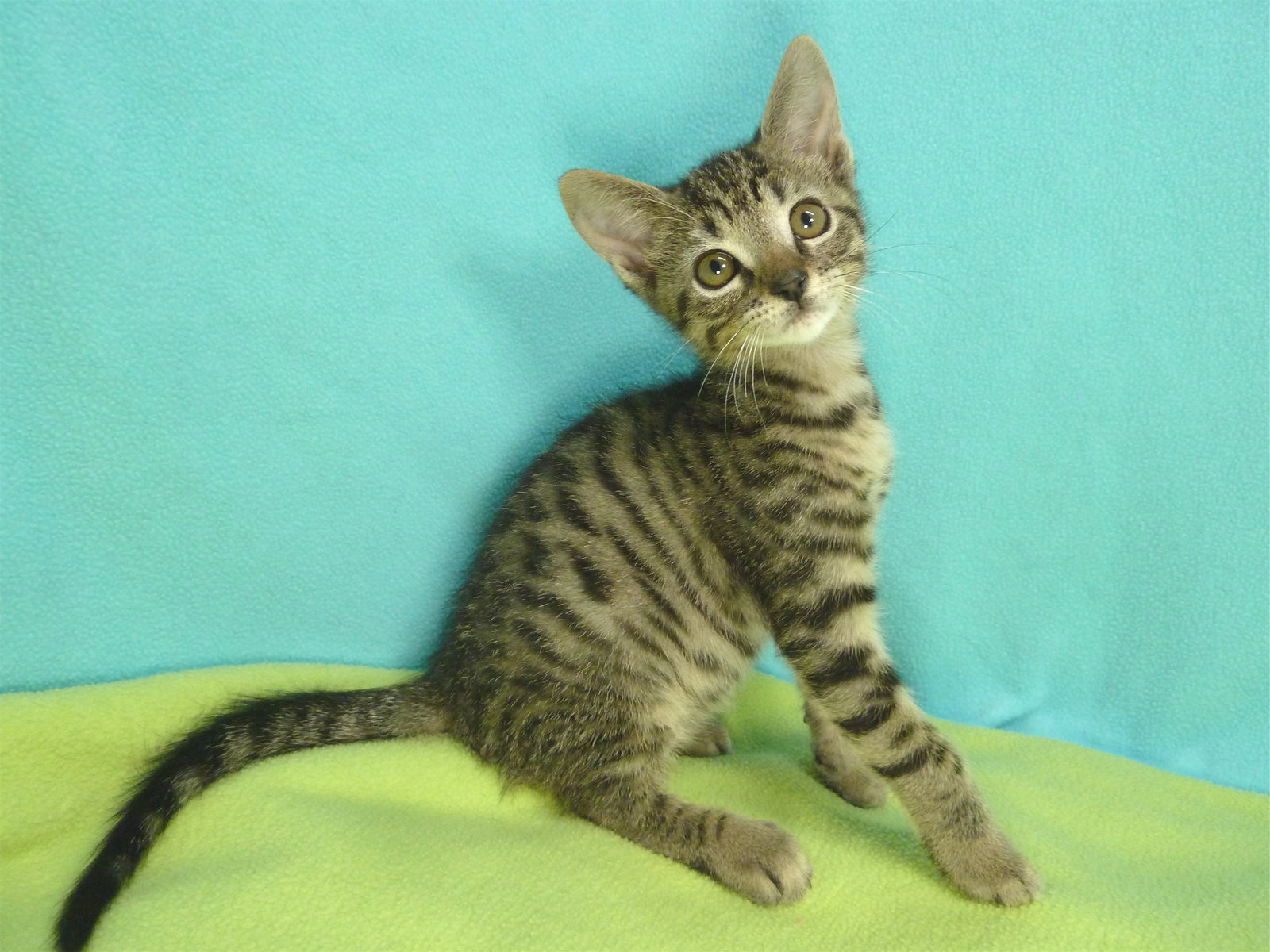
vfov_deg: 54.9
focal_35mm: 25
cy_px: 476
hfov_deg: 69.4
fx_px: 917
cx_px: 635
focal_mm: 4.1
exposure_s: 1/60
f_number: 3.3
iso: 320
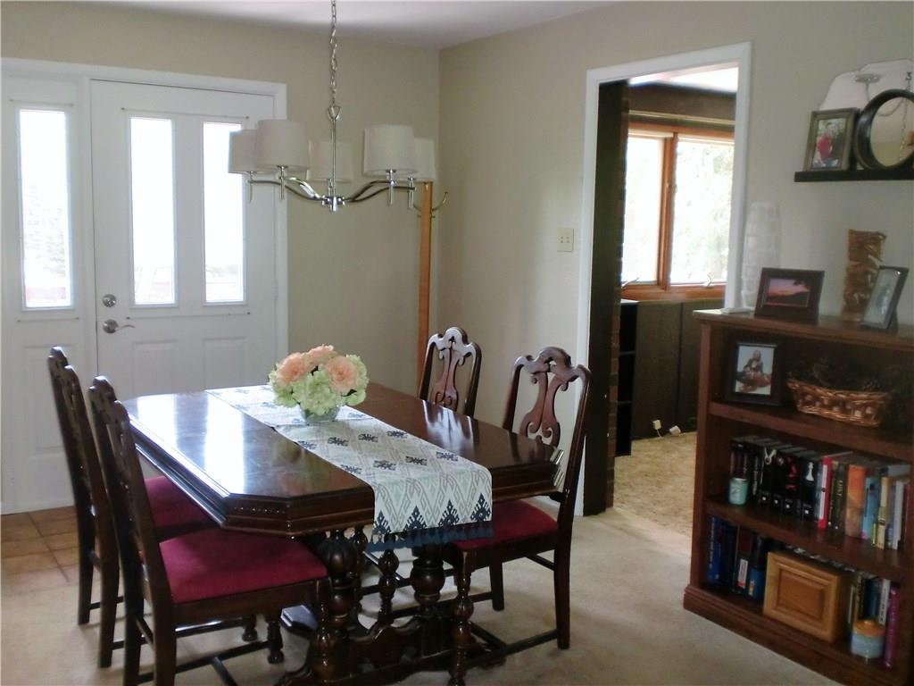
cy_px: 343
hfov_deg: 52.6
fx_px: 924
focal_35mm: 35
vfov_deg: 40.7
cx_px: 457
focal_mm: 6.3
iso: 320
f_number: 3.1
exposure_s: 1/60
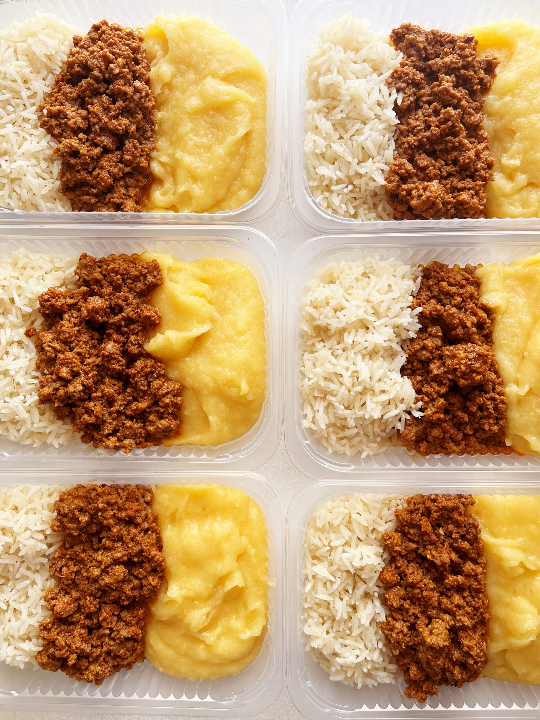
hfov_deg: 53.1
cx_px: 270
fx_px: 541
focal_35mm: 26
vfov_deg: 67.3
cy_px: 360
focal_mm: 5.1
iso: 50
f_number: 1.6
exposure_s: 1/122
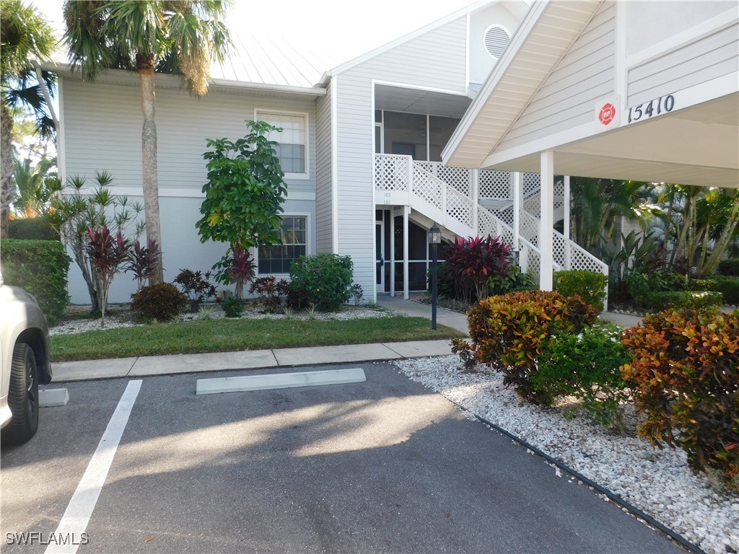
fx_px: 491
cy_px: 277
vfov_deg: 58.9
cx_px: 370
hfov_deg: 73.9
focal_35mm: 23
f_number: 3
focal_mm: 4
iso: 125
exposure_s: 1/320
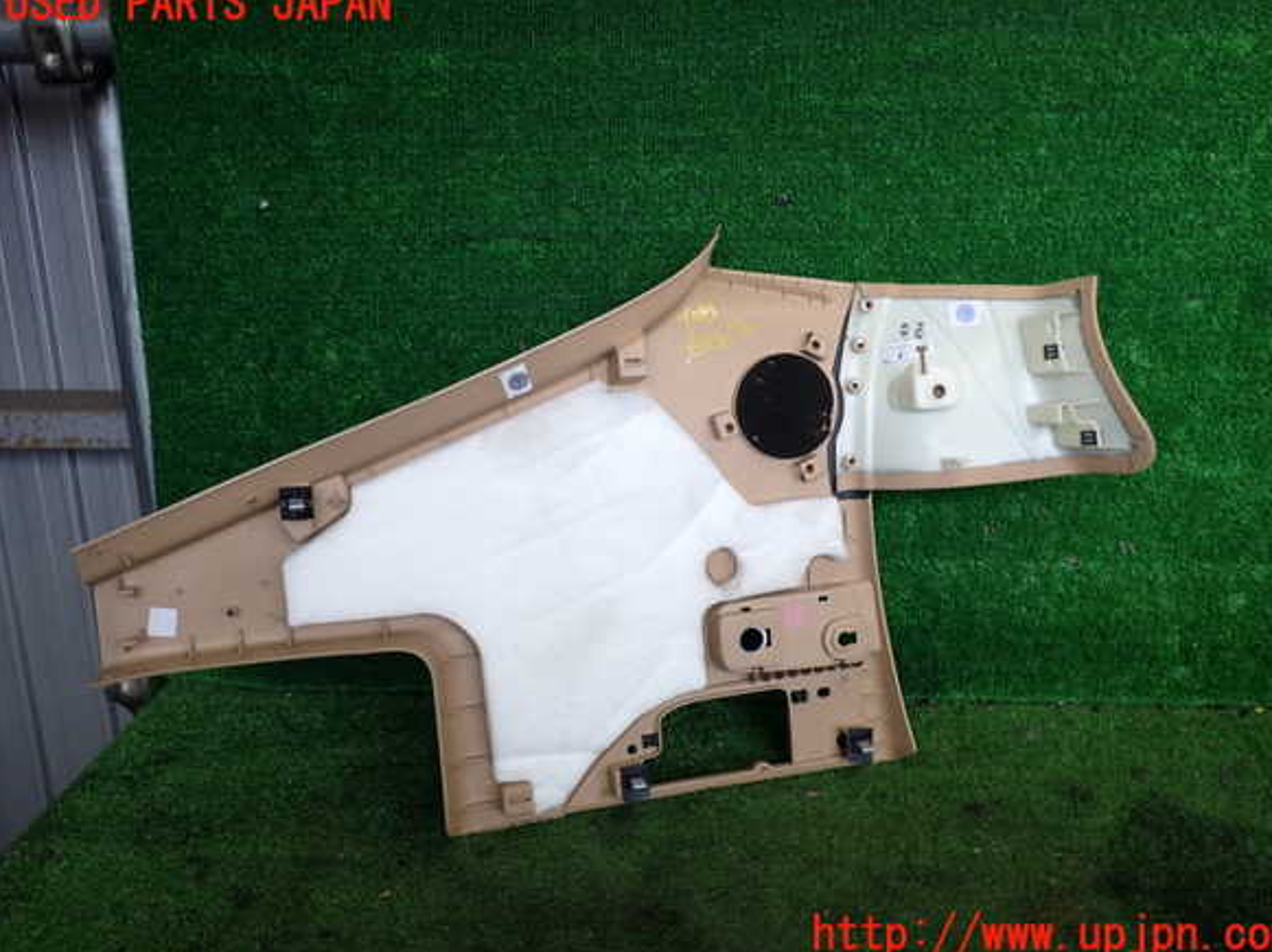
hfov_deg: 58.4
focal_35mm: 31
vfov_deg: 45.4
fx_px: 1138
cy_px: 471
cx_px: 650
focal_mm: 5.4
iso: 200
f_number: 2.3
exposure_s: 1/125
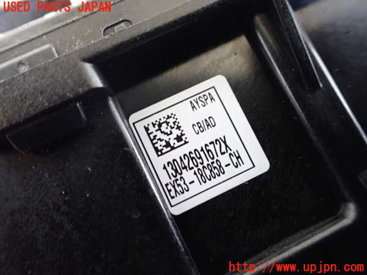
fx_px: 318
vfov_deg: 46.8
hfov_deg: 60.0
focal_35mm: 30
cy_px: 138
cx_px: 184
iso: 800
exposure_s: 1/50
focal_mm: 5.4
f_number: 2.3
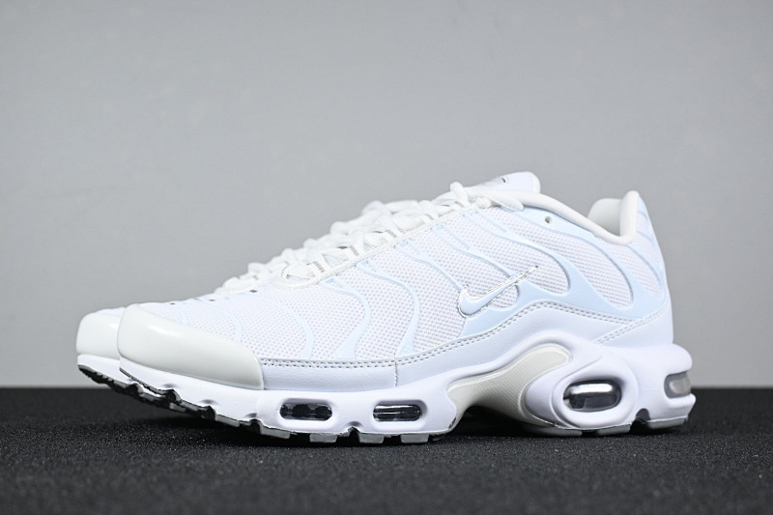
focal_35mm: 54
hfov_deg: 36.9
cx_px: 386
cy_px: 258
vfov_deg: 25.0
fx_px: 1159
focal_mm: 36
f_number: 5.3
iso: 450
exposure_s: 1/125
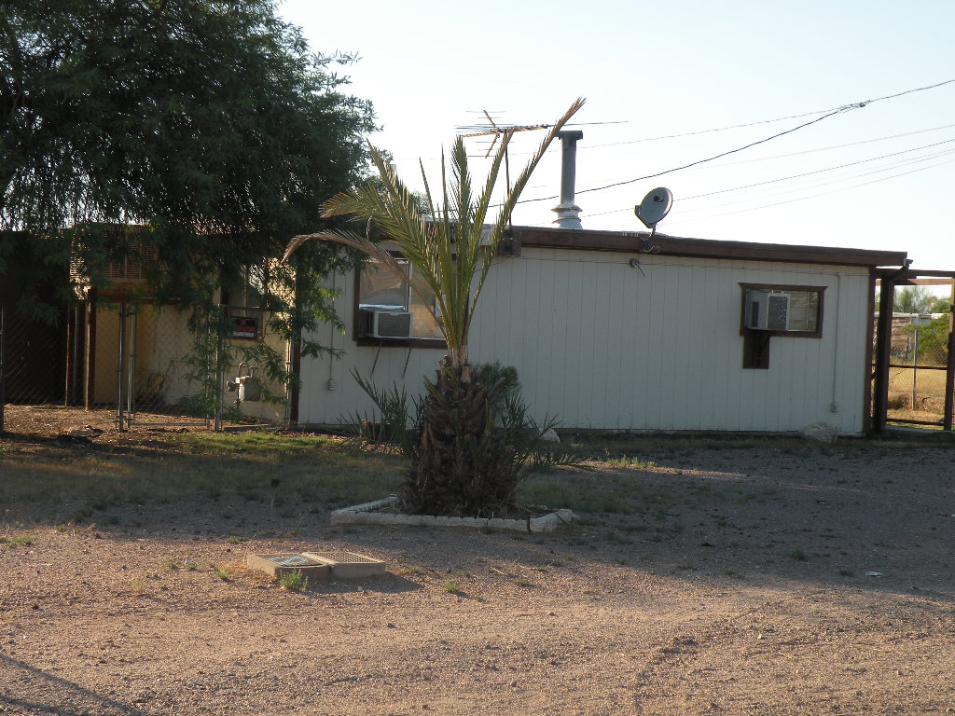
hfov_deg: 25.7
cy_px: 358
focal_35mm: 76
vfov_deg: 19.4
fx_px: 2097
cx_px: 478
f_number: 5.6
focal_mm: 13.4
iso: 64
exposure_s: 1/206
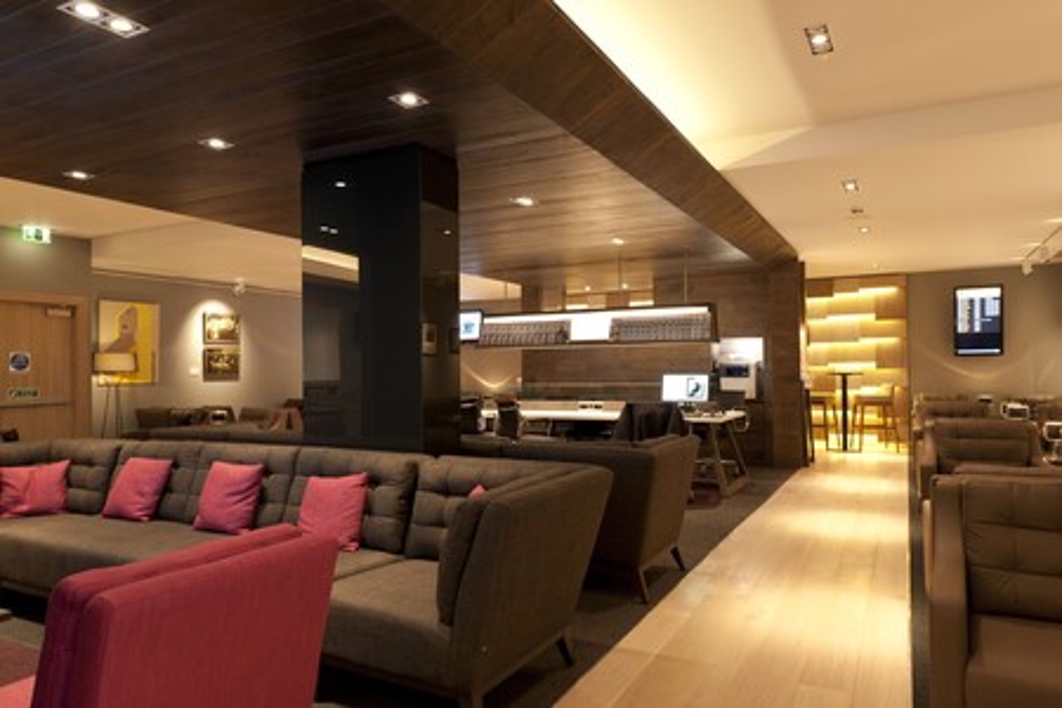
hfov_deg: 73.7
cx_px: 531
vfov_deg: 53.1
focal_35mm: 24
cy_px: 354
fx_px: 708
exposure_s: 2
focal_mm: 24
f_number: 9
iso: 200
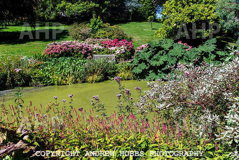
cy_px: 80
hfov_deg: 50.7
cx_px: 120
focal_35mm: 38
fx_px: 252
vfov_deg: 35.1
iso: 64
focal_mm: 38
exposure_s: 1/400
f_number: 5.6
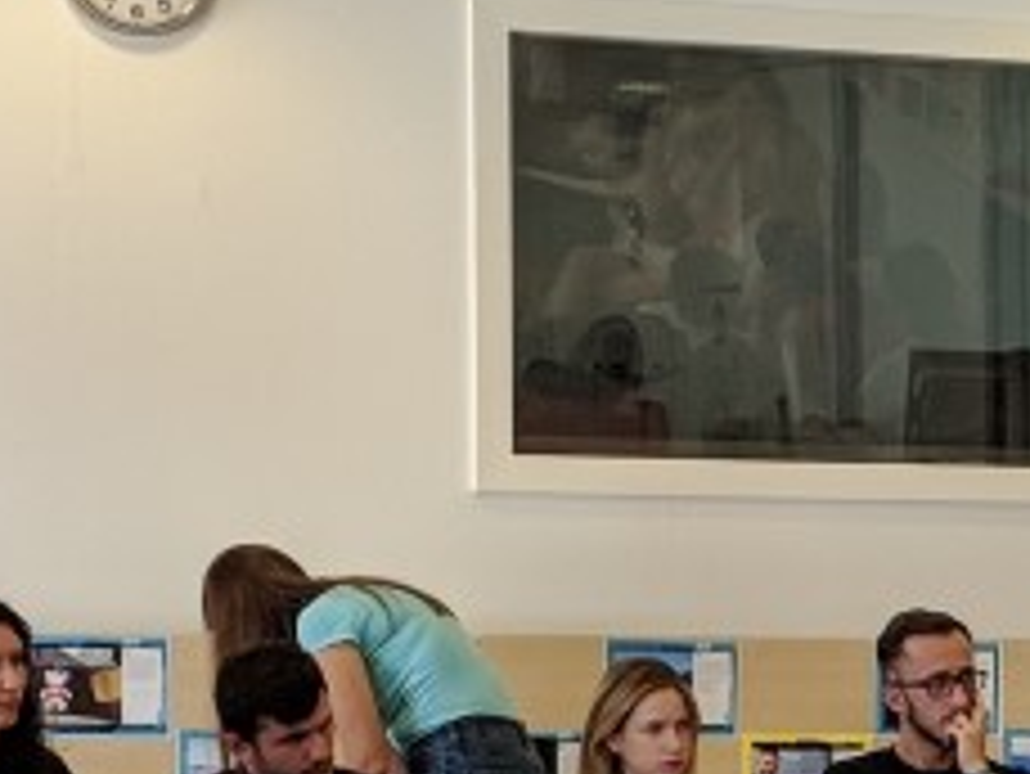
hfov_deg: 11.3
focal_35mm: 170
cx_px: 1309
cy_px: 999
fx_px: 5061
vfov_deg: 8.6
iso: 55
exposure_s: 1/100
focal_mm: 4.44
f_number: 1.8
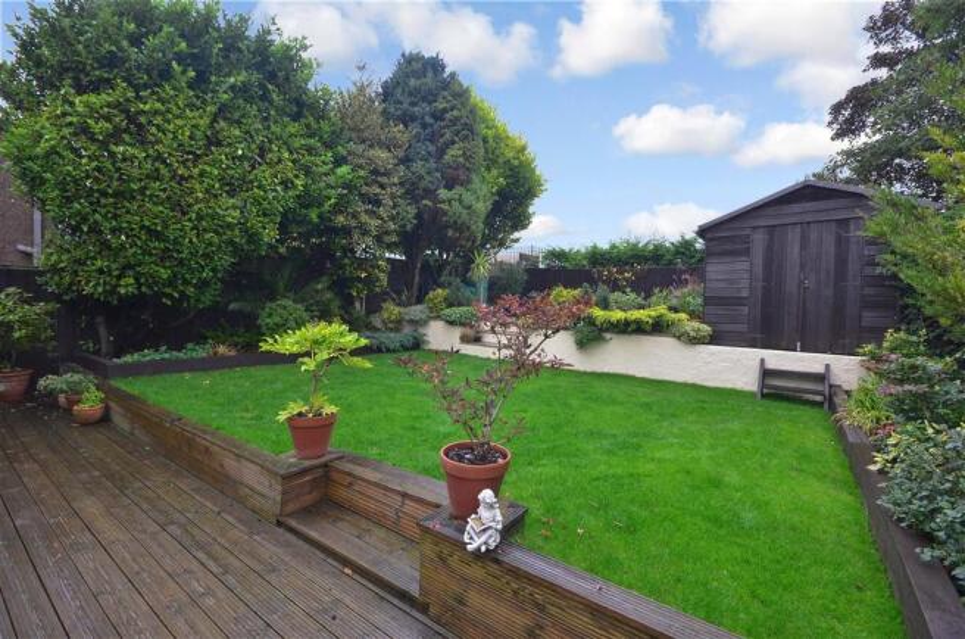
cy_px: 320
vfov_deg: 71.8
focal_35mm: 16
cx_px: 482
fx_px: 441
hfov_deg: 95.1
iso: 200
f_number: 11
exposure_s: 1/10
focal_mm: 11
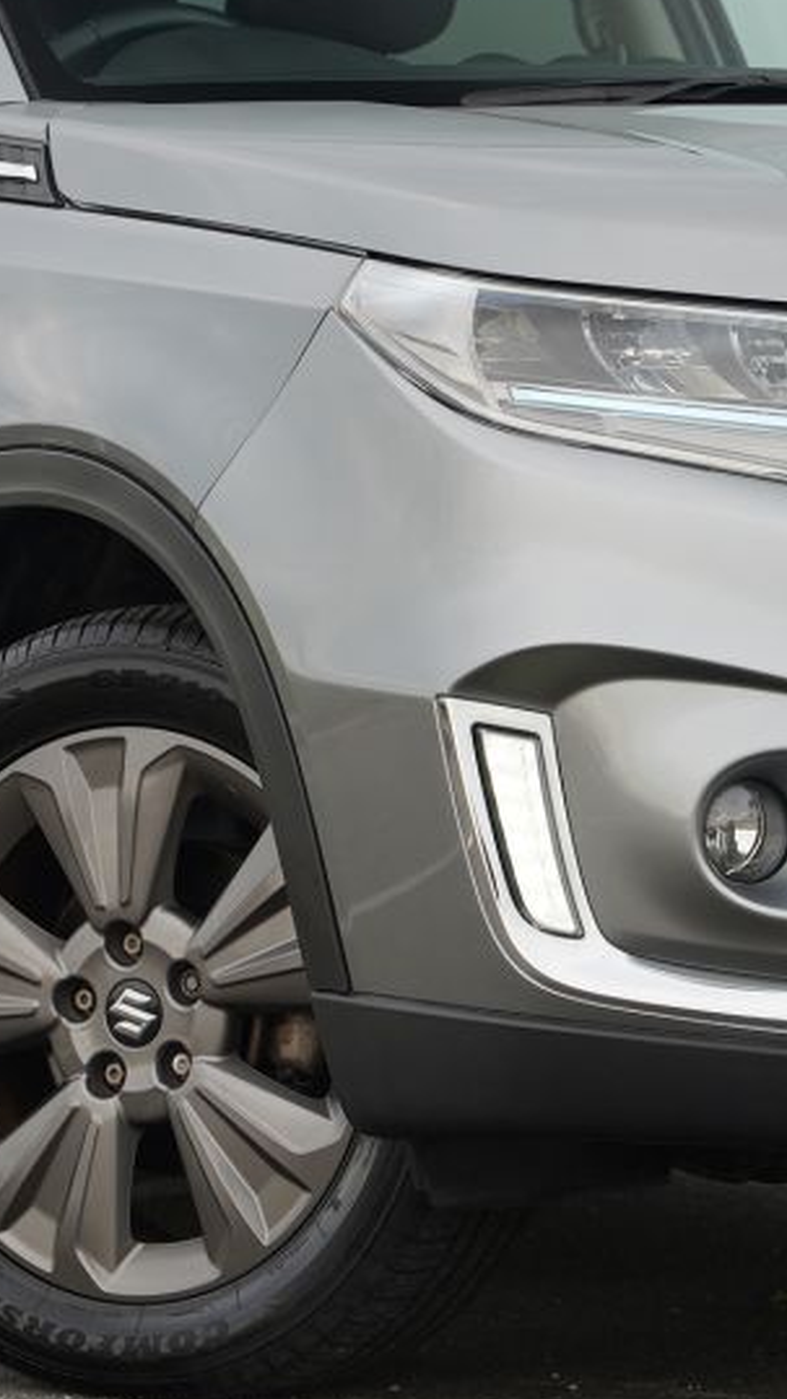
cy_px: 387
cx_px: 540
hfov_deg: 6.1
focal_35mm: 199
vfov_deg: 10.8
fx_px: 7398
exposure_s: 1/100
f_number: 4
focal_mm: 64.1
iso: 100
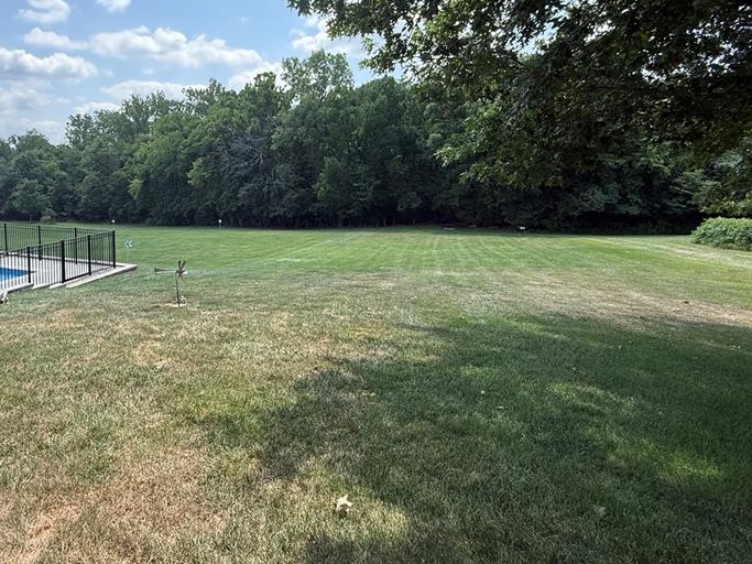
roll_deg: -0.7
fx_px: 456
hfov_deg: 77.0
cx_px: 263
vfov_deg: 62.5
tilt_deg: -4.2
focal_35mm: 21
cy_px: 209
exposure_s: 1/914
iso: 64
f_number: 2.2
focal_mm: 2.22
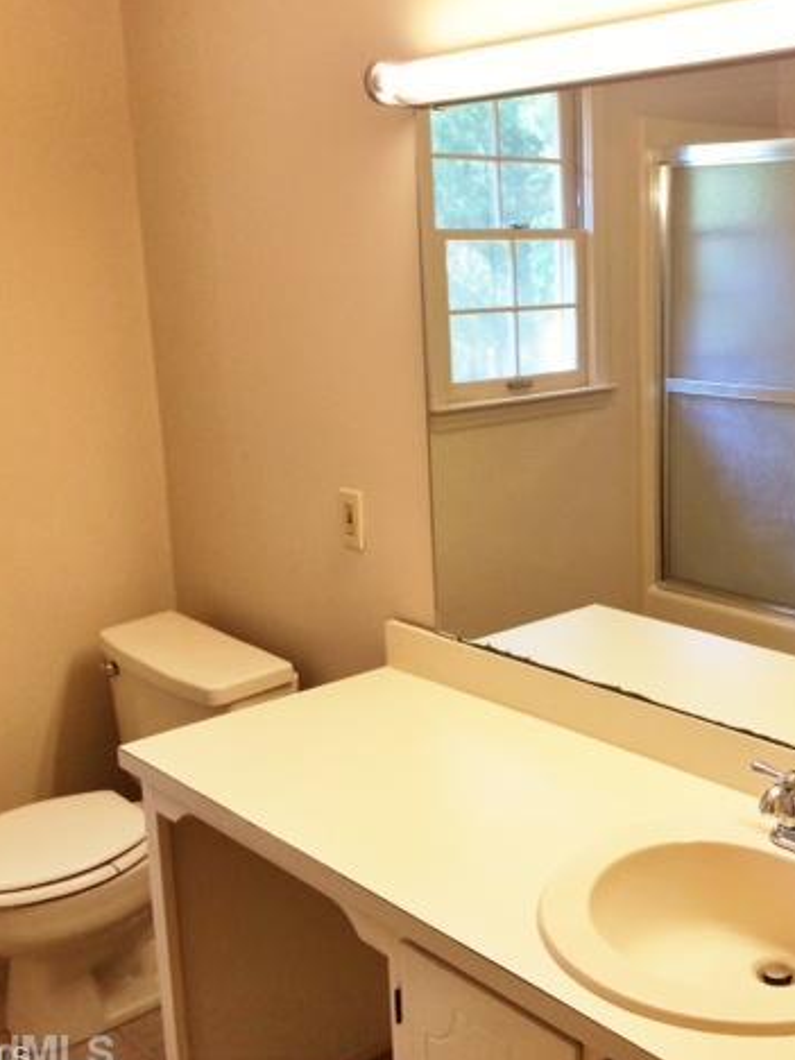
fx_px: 1255
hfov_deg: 34.4
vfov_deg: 45.8
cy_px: 537
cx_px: 593
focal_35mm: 41
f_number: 2.2
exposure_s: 1/30
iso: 50
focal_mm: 4.12
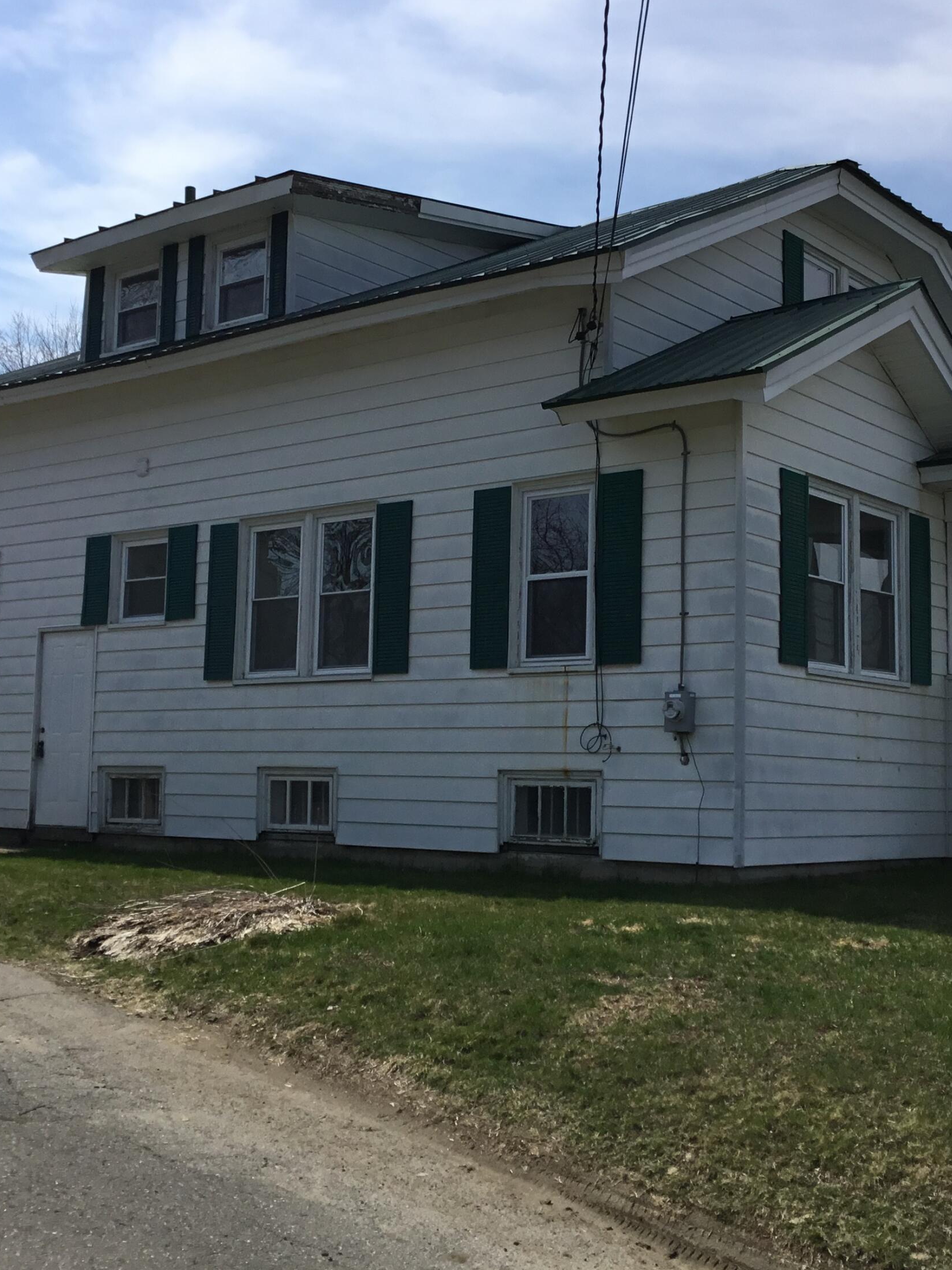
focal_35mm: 42
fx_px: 1540
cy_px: 634
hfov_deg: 34.3
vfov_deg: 44.8
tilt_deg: +5.3
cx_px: 559
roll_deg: -0.2
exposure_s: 1/2146
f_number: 2.4
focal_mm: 3.3
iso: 25
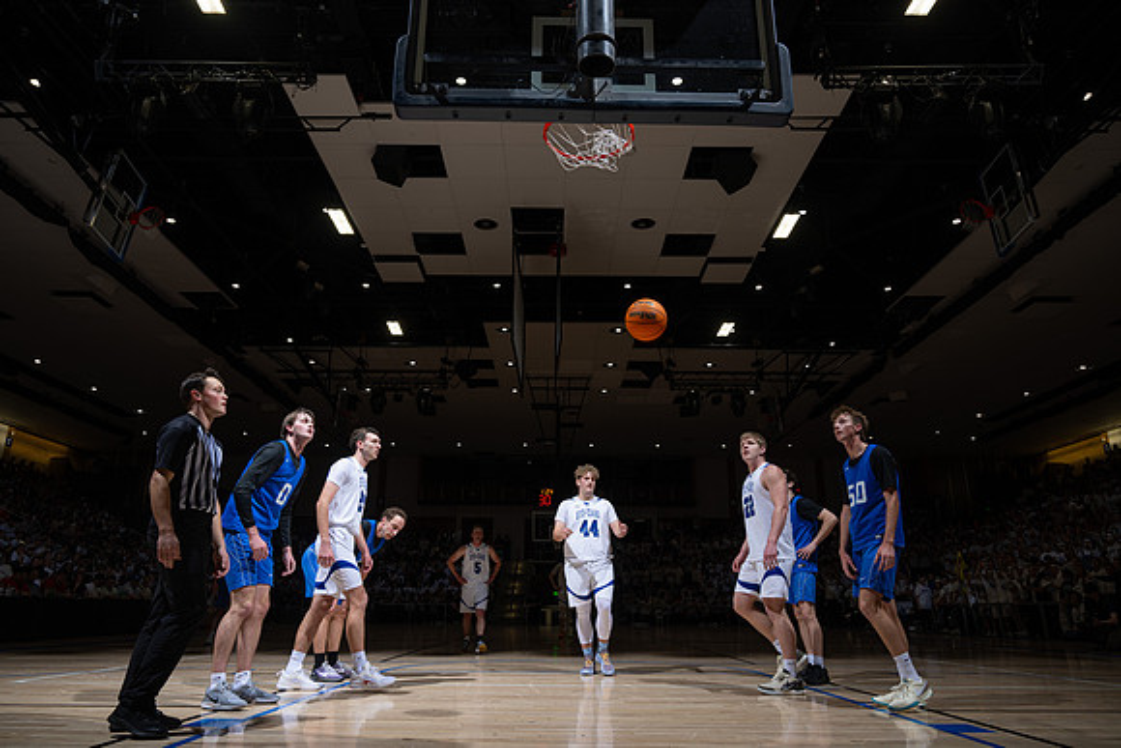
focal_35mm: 25
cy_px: 374
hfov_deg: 70.6
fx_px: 791
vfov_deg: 50.6
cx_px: 560
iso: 100
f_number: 6.3
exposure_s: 1/60
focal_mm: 25
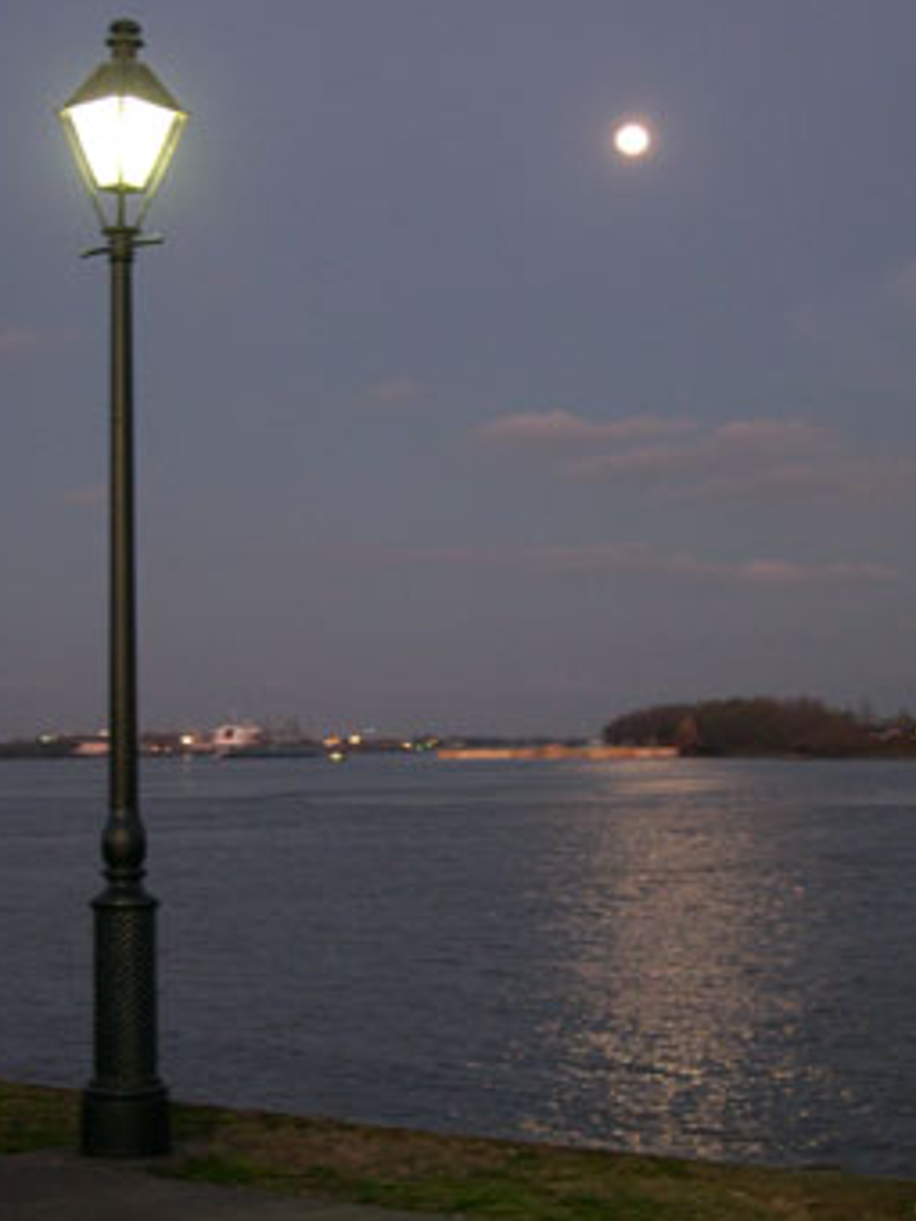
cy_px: 600
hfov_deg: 21.9
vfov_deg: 29.0
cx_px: 431
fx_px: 2364
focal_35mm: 67
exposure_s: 1/8.9
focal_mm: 12.2
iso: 400
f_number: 3.4
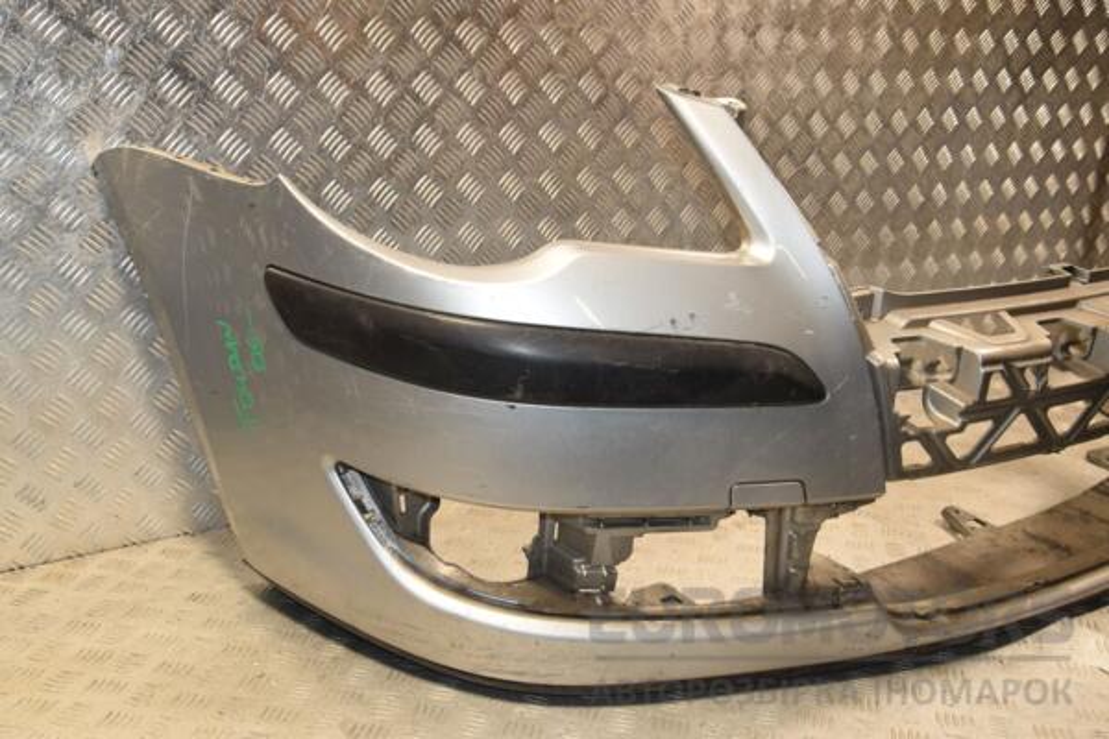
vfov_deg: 35.5
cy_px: 370
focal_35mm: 38
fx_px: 1155
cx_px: 554
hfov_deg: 51.3
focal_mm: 25
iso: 800
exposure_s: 1/200
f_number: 7.1
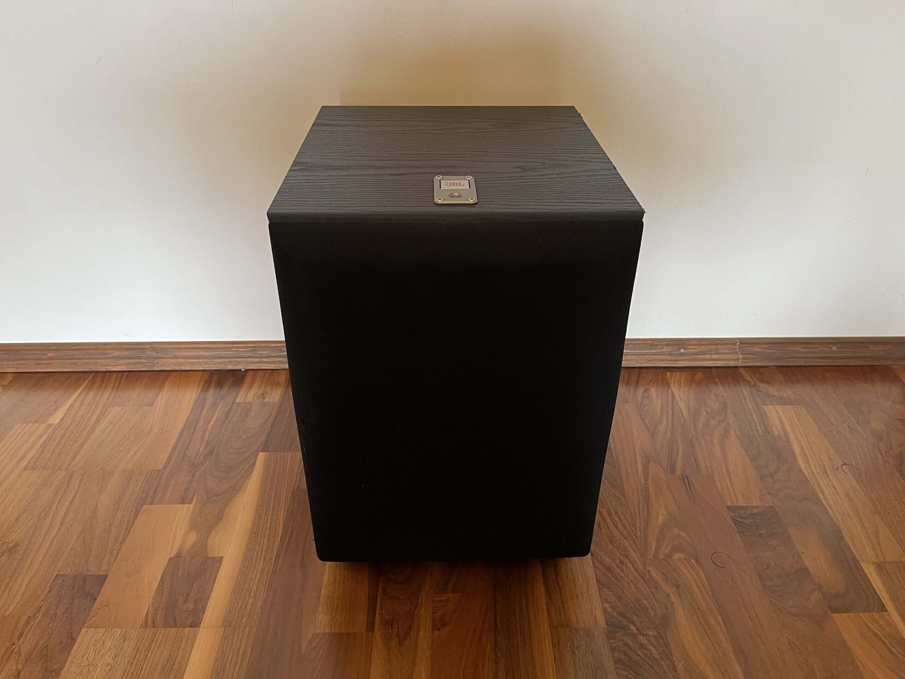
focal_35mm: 26
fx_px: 680
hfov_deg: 67.3
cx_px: 452
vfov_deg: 53.1
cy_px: 340
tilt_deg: -33.9
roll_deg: +0.0
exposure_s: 1/50
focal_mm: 5.1
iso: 160
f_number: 1.6
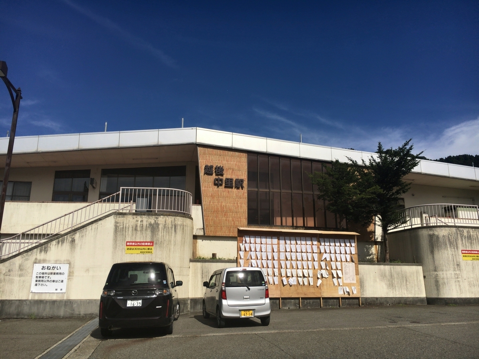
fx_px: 401
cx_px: 240
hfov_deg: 61.7
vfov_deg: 48.2
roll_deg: +0.3
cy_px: 180
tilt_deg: +13.6
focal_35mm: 29
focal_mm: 4.15
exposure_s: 1/2747
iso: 25
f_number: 2.2
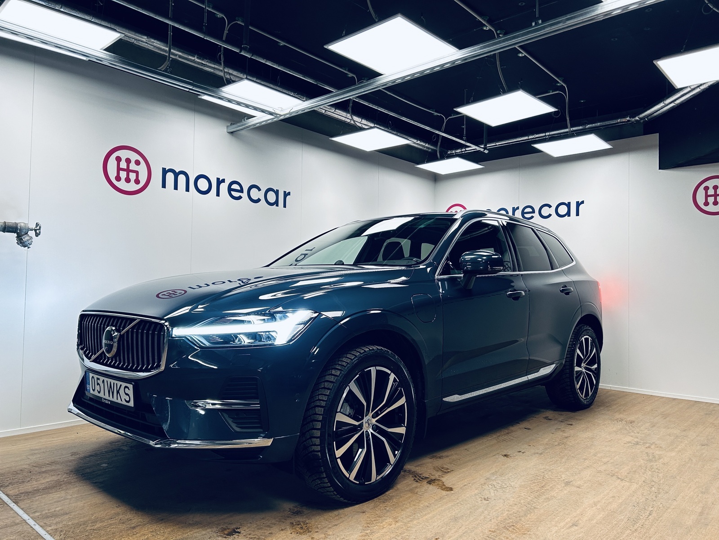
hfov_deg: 67.3
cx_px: 360
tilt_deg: +2.1
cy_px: 270
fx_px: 540
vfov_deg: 53.1
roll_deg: -0.3
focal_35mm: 26
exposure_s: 1/100
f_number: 1.5
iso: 100
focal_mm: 5.7
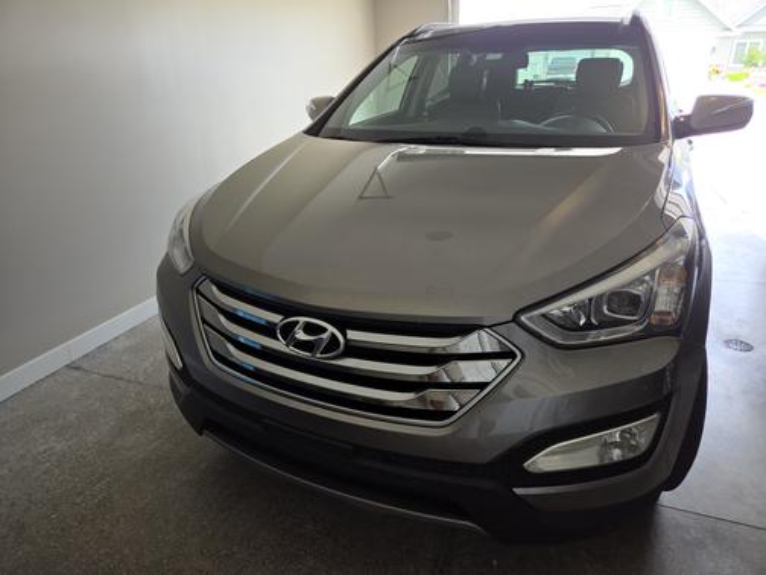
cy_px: 288
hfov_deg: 73.9
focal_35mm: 23
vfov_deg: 58.9
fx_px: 509
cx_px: 383
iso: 25
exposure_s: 1/120
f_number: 1.8
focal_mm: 5.4
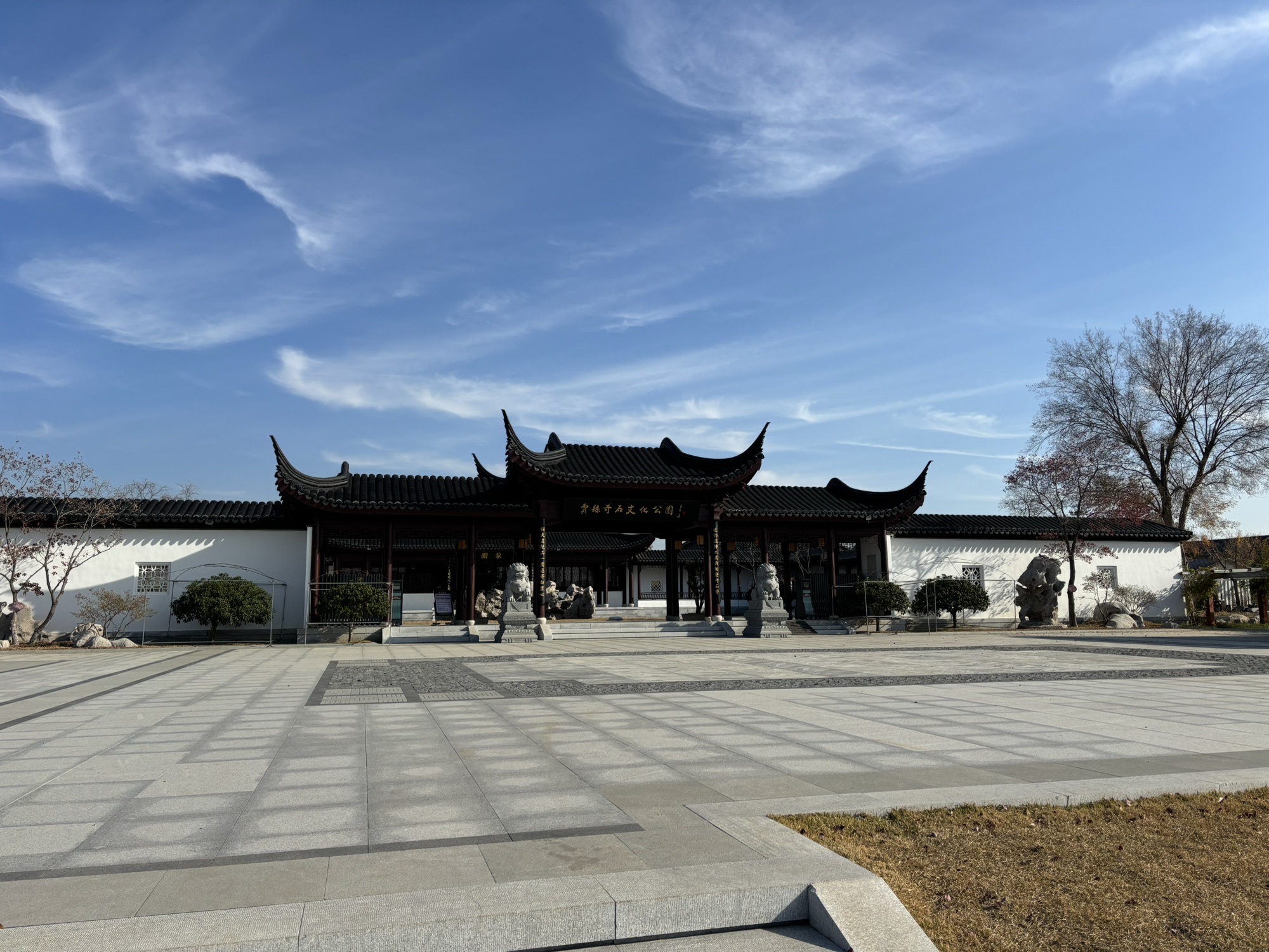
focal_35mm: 26
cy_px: 476
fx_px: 953
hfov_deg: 67.3
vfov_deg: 53.1
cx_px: 634
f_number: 1.6
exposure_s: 1/4255
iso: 50
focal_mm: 5.96
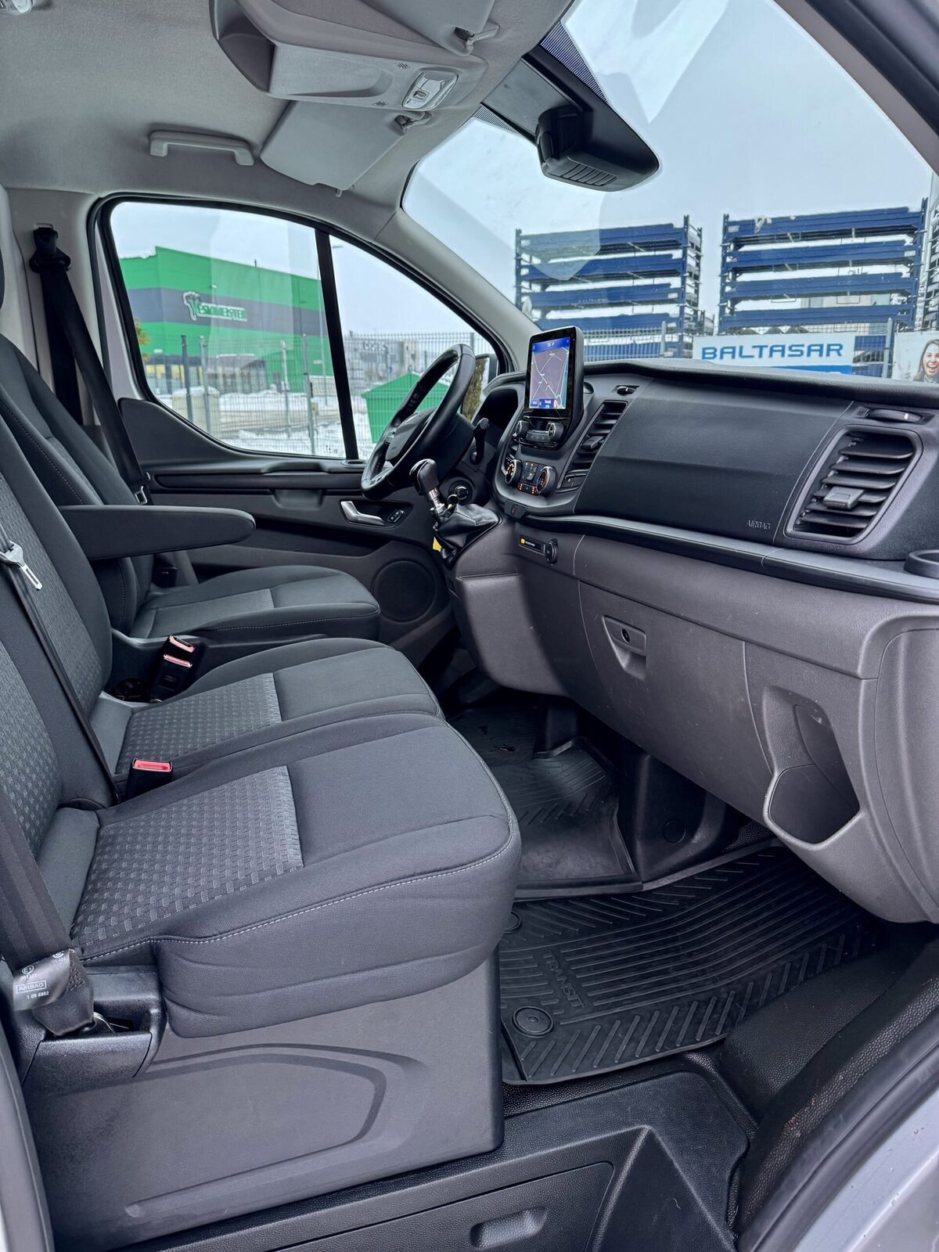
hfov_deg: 56.8
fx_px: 868
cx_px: 470
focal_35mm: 24
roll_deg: +2.0
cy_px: 626
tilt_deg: -14.1
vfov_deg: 71.6
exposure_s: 1/65
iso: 200
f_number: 1.78
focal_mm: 6.76
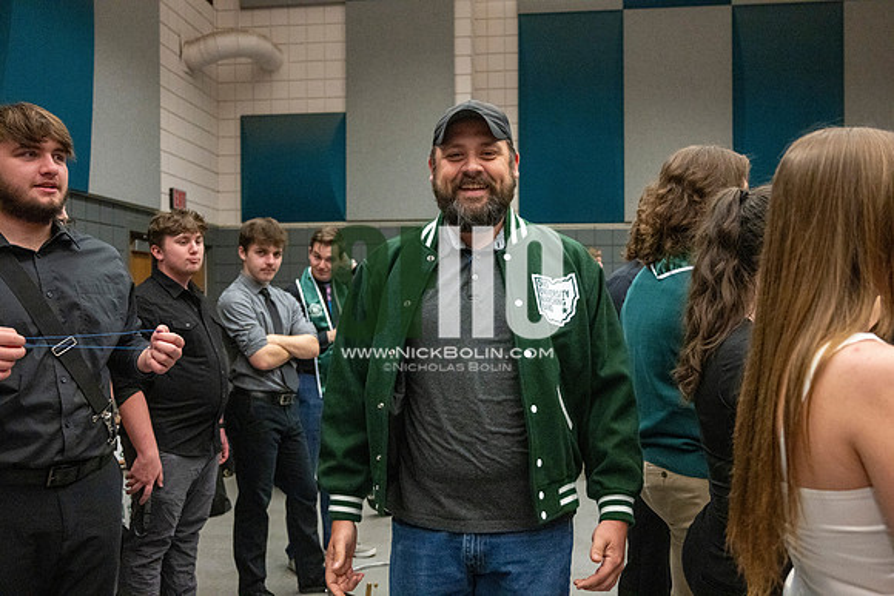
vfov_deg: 41.1
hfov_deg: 58.7
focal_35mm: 32
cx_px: 447
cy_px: 298
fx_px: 795
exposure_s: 1/500
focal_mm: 32
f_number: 4
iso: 10000
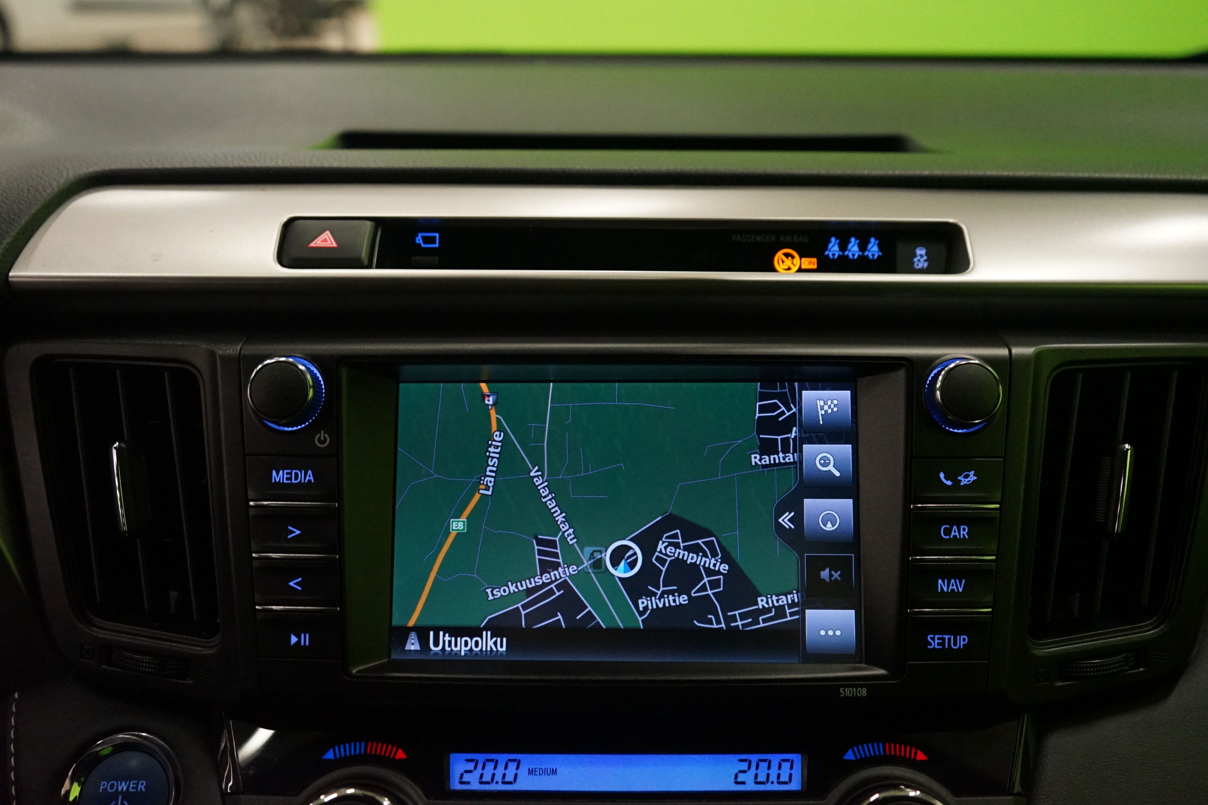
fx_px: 1141
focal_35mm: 34
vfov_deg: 38.9
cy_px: 402
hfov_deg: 55.8
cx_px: 604
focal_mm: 34
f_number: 4
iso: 4000
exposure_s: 1/60
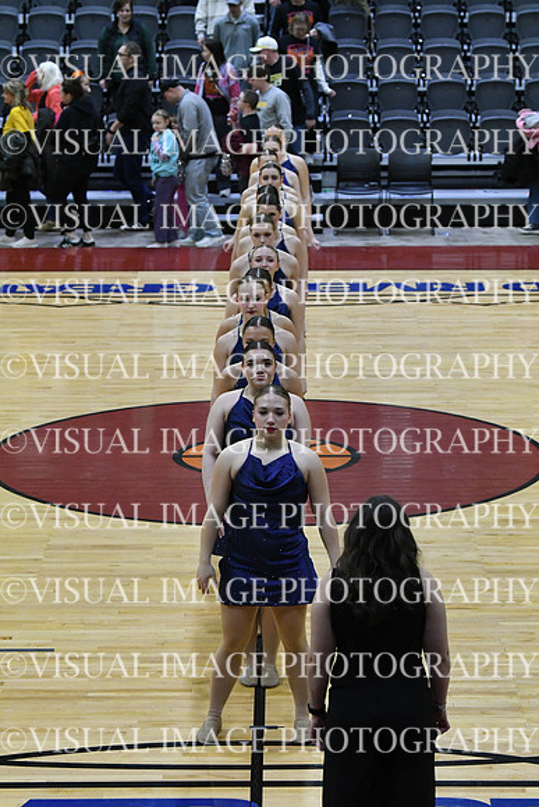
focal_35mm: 123
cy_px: 404
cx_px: 270
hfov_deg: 11.2
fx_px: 2761
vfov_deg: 16.6
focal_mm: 82
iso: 5000
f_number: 4
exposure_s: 1/500
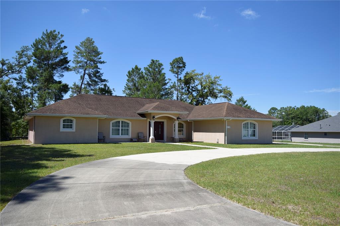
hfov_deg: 67.4
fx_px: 255
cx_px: 170
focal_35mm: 27
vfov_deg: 47.9
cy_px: 113
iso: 200
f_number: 3.5
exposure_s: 1/2000
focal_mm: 18
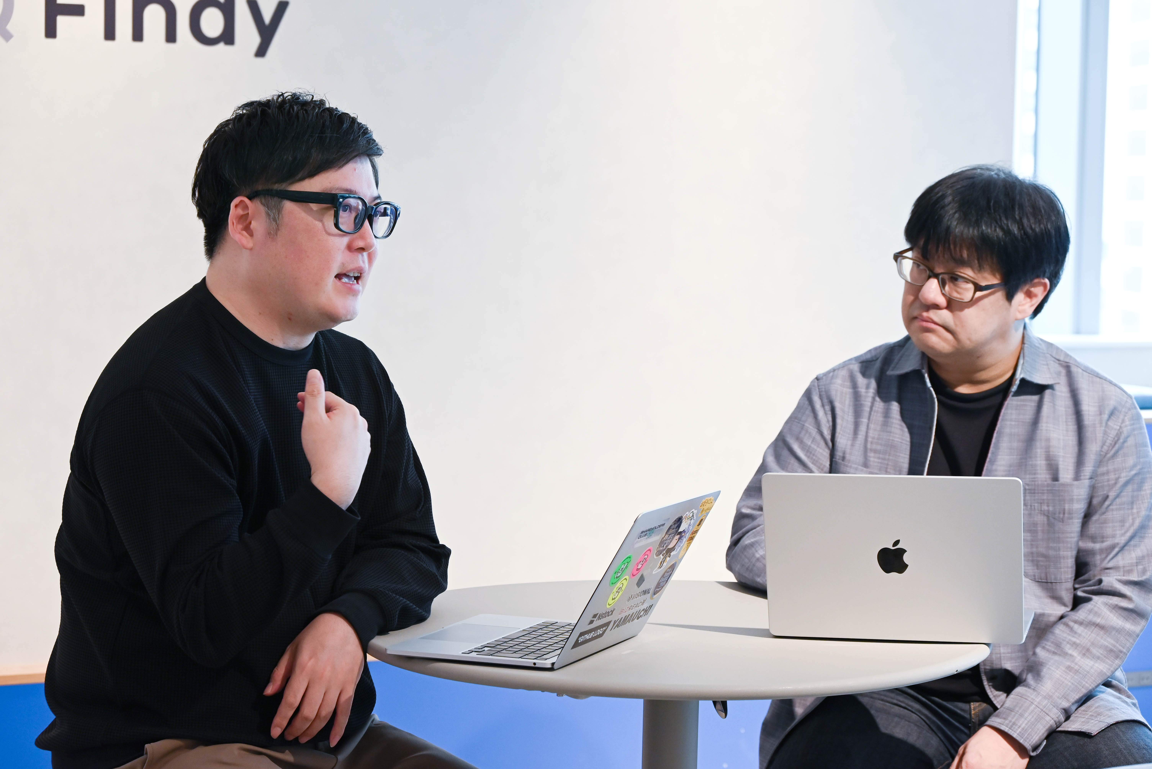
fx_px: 2529
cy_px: 384
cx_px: 576
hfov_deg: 25.7
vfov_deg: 17.3
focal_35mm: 79
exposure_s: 1/125
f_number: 6.3
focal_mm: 79
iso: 1250
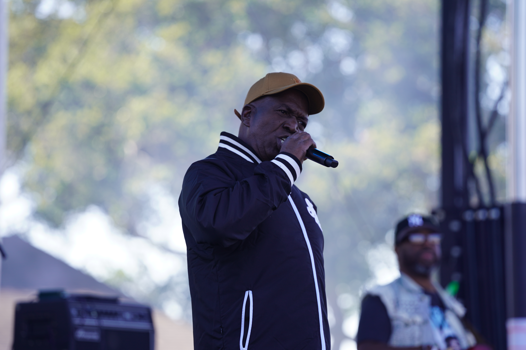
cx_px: 263
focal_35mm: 200
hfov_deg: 10.3
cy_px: 175
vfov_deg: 6.9
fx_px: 2922
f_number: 4
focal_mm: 200
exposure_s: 1/250
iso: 125
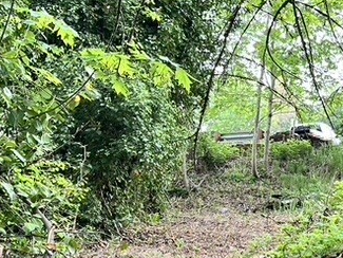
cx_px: 378
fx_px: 813
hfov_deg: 22.5
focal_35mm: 82
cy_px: 219
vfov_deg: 17.8
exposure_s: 1/163
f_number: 1.5
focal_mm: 5.7
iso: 64
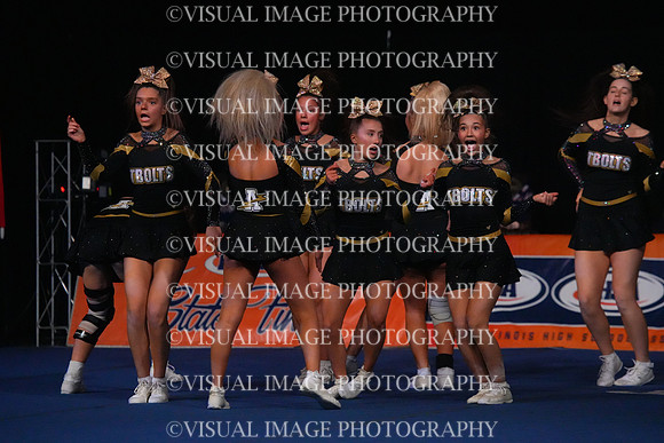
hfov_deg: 8.2
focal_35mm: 250
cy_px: 222
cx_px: 332
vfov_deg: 5.5
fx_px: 4612
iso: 16000
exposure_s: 1/1250
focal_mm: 250
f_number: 5.6
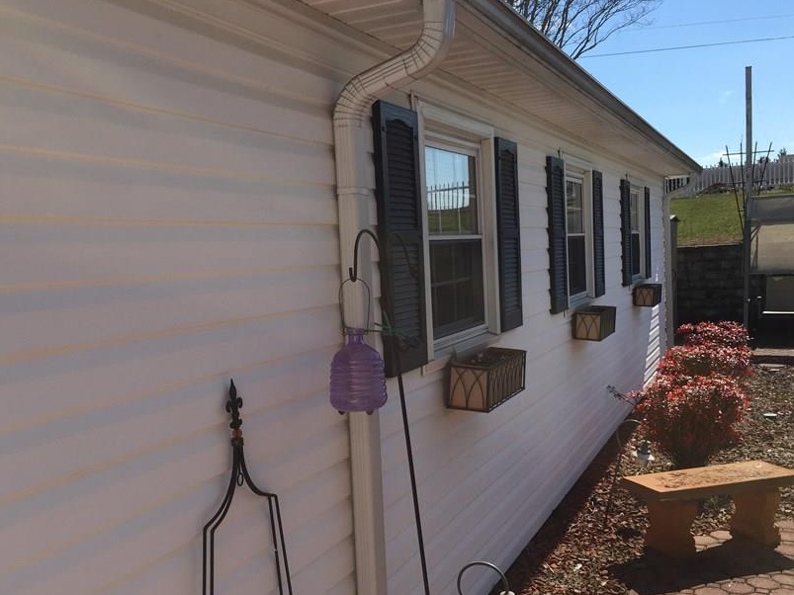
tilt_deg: -4.1
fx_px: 849
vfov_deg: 38.6
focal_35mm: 37
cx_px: 410
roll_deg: +1.6
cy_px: 328
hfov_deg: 50.1
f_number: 2.2
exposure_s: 1/2639
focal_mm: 4.15
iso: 32
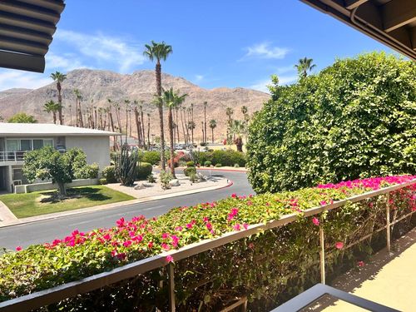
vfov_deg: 53.1
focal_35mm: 26
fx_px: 312
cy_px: 156
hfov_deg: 67.3
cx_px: 208
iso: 50
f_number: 1.5
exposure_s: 1/3257
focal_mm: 5.7
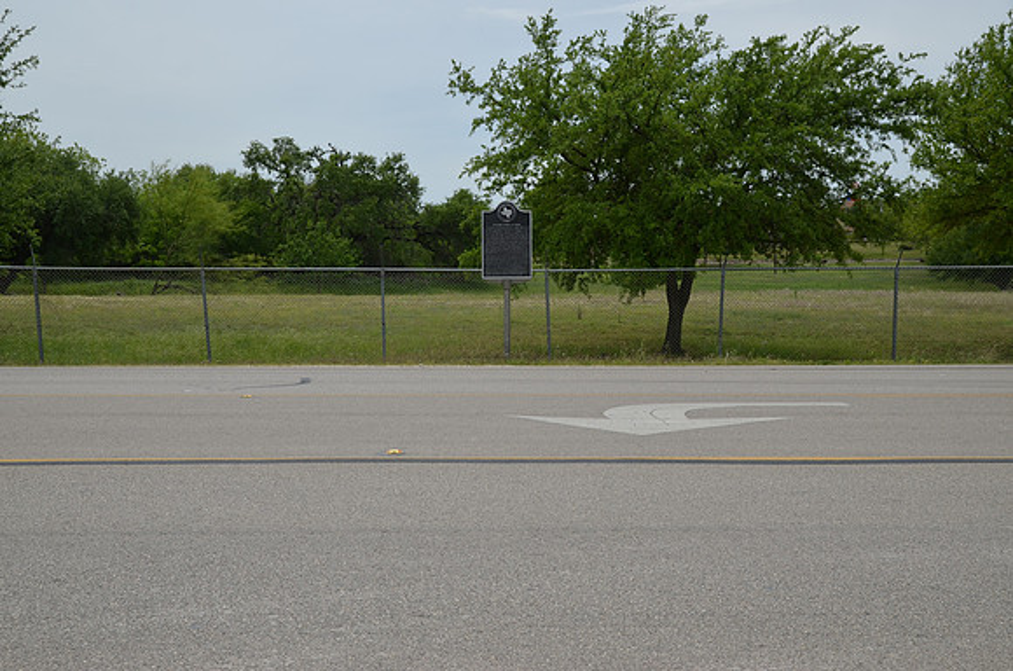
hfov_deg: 41.2
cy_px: 336
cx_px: 506
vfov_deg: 27.9
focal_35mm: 48
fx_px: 1348
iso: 180
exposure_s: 1/250
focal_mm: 32
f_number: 8
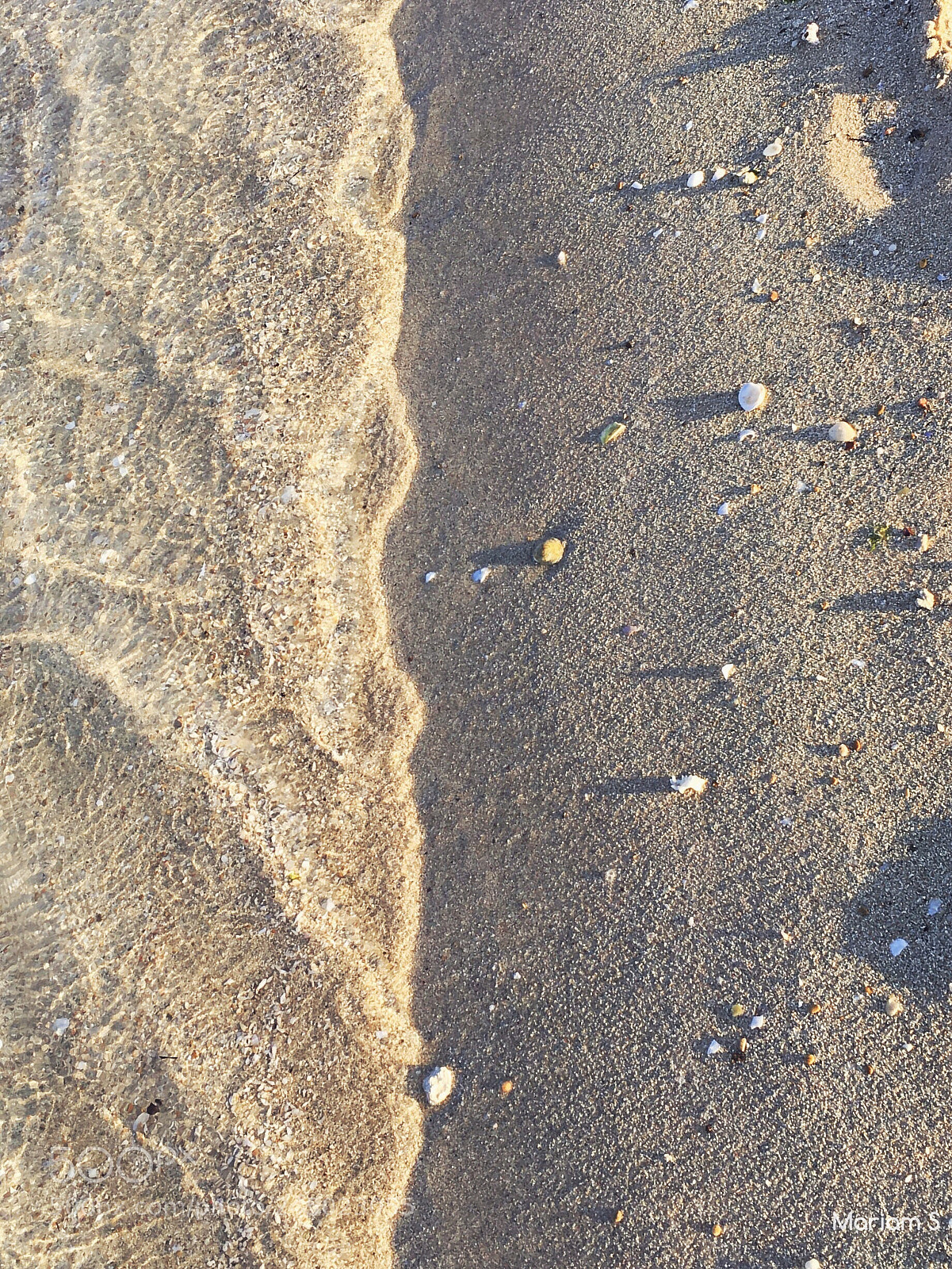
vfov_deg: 61.6
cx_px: 476
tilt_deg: -48.5
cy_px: 634
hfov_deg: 48.3
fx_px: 1063
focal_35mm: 29
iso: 25
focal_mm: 4.15
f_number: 2.2
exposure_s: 1/469
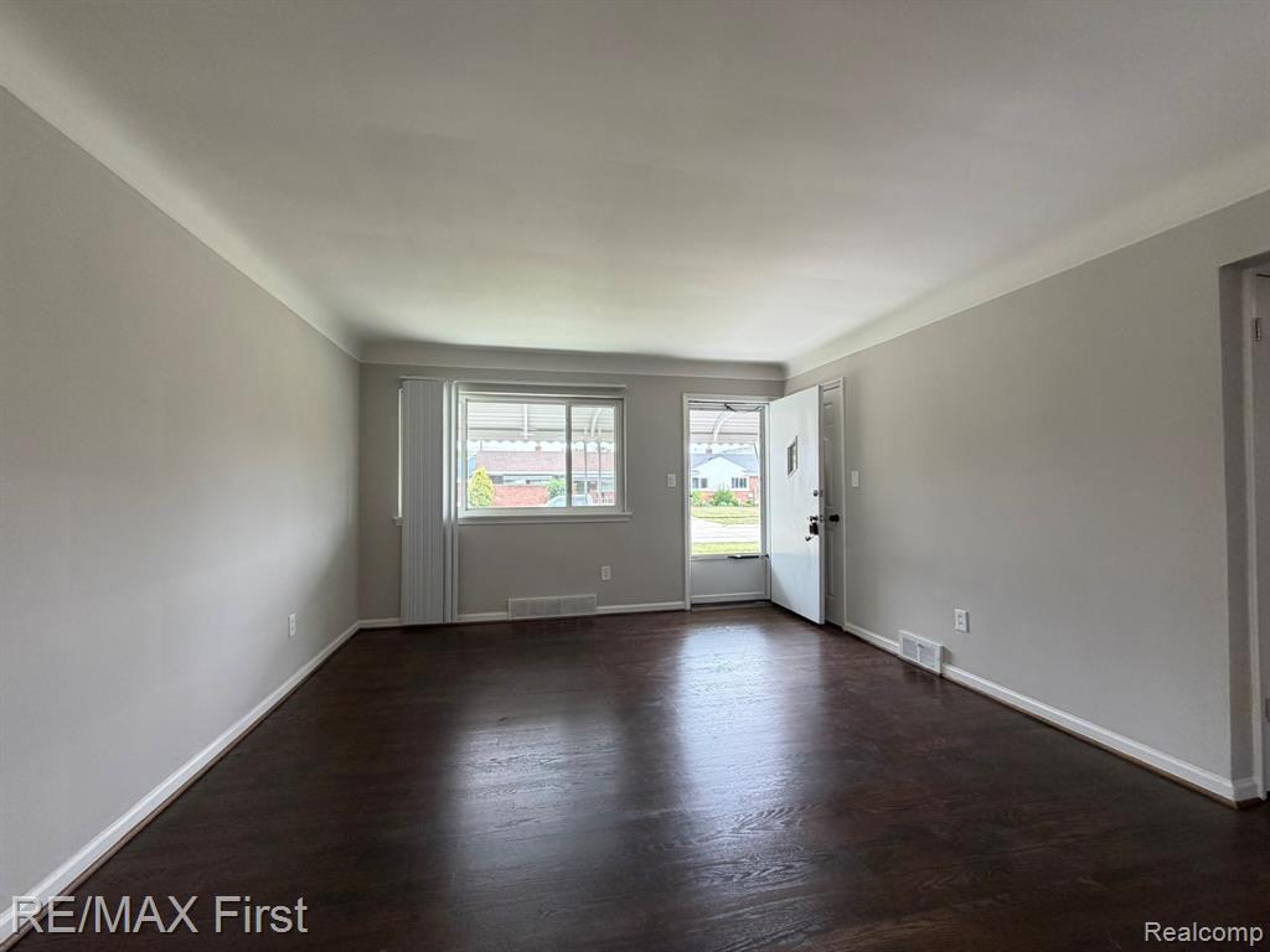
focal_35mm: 14
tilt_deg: +1.7
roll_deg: +0.7
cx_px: 635
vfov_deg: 85.7
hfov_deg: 102.1
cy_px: 476
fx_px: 514
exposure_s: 1/121
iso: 200
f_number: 2.2
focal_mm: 2.22
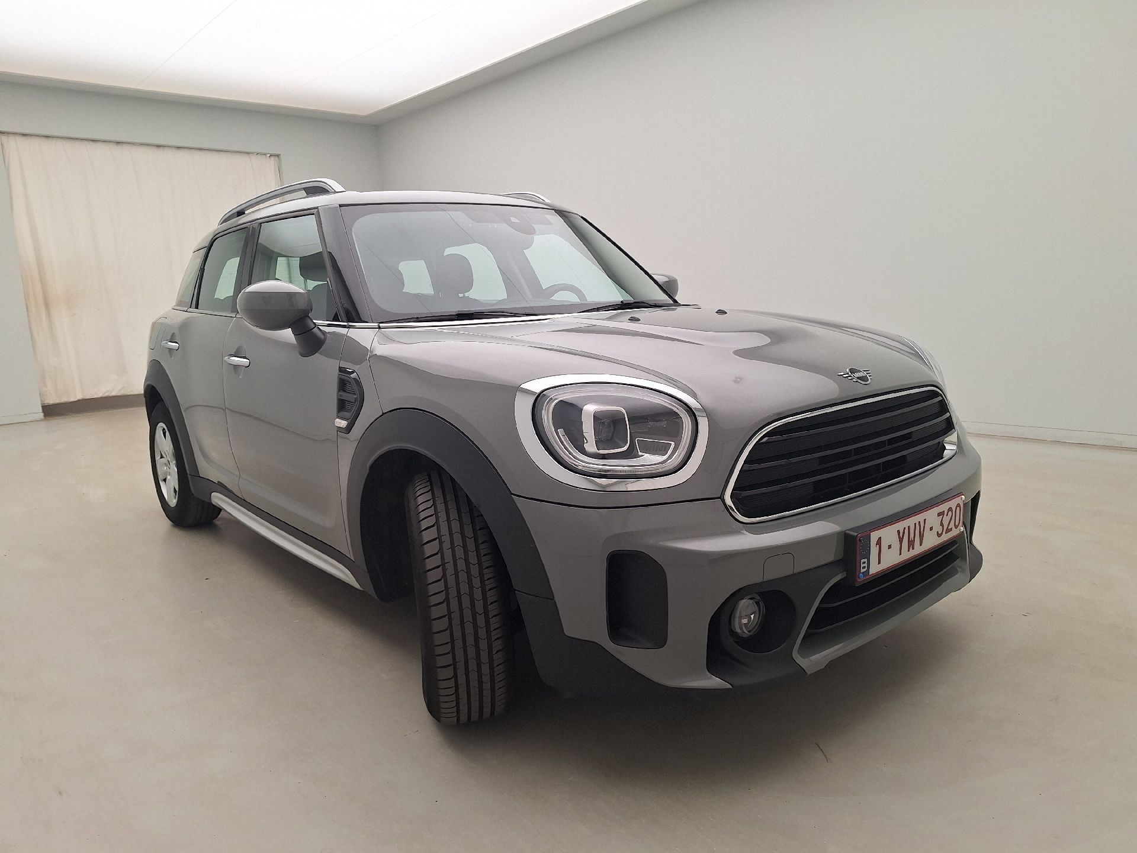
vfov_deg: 58.9
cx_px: 568
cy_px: 426
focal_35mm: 23
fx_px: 755
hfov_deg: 73.9
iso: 40
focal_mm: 5.54
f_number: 1.8
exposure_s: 1/169
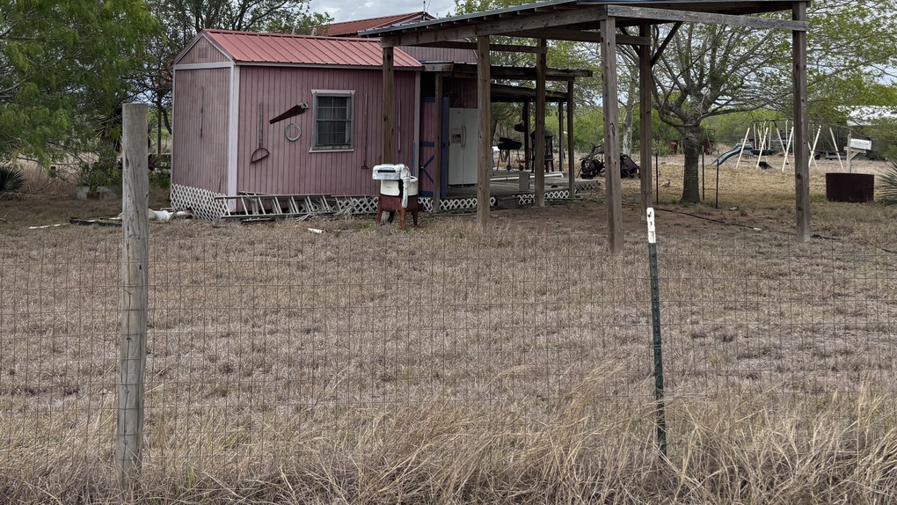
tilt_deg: +1.8
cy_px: 51
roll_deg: -0.2
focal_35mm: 40
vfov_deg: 28.6
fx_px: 951
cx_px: 519
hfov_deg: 50.3
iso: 50
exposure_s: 1/5348
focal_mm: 5.96
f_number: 1.6
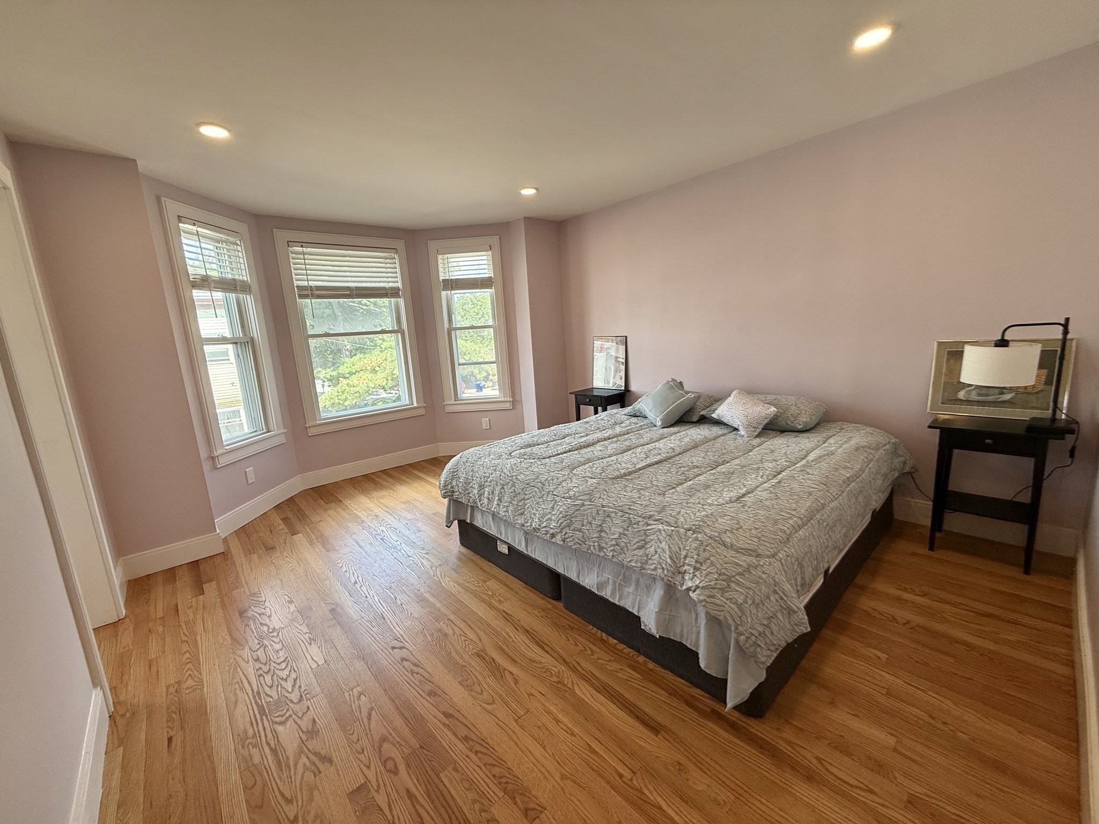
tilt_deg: -9.5
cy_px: 412
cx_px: 550
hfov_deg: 102.1
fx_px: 444
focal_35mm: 14
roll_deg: +4.1
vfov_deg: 85.7
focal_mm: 2.22
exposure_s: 1/120
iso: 80
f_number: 2.2
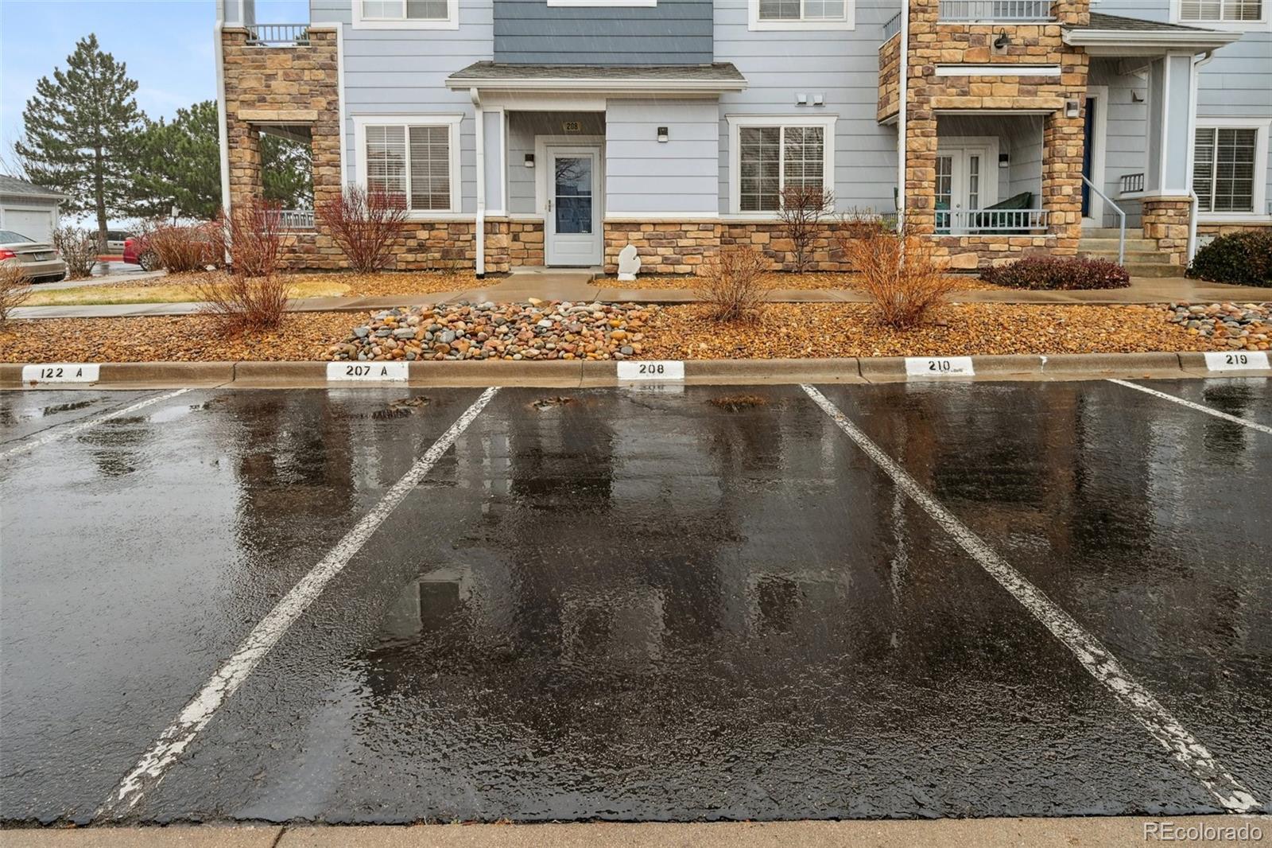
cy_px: 424
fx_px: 706
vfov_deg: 61.9
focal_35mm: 20
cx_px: 636
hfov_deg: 84.0
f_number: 10
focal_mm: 20
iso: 400
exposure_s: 1/20
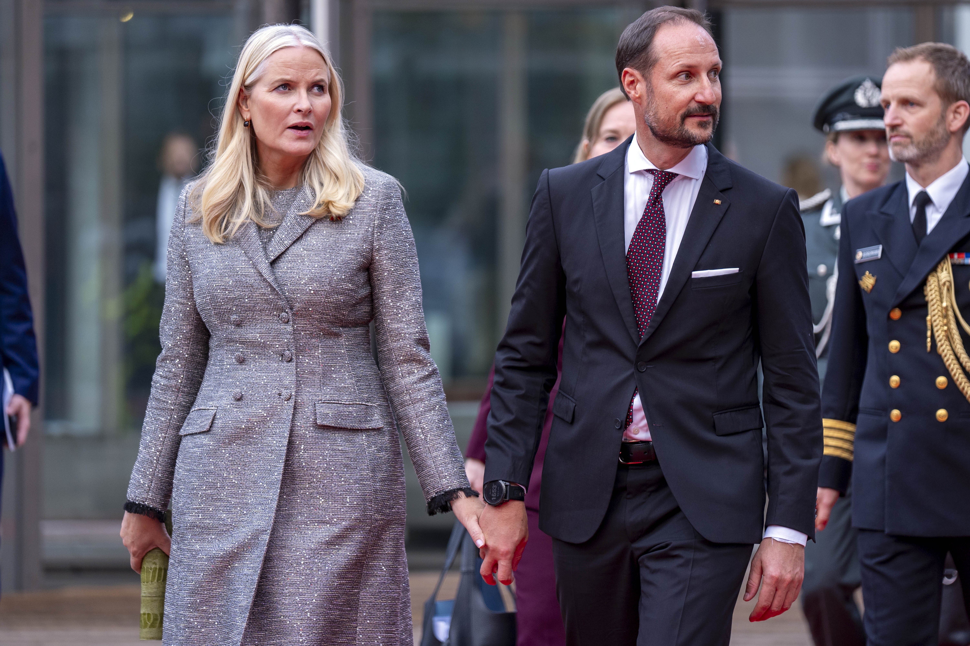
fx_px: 4257
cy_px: 323
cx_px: 485
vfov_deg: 8.7
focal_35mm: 158
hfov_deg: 13.0
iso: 400
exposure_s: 1/400
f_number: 2.8
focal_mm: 158
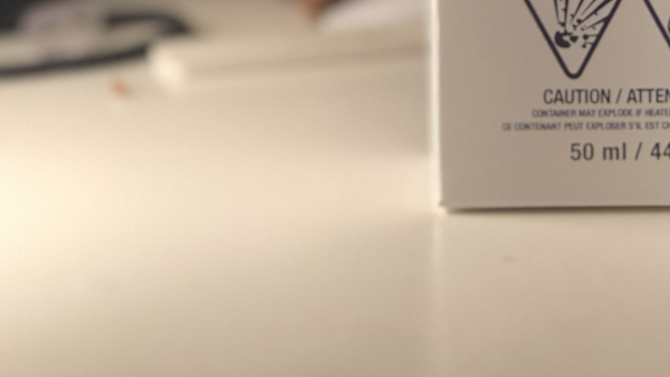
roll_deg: +0.1
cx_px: 649
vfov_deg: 7.5
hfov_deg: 13.5
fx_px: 2789
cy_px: -252
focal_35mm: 157
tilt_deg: -8.3
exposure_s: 1/30
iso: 100
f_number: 2.8
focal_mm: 6.6
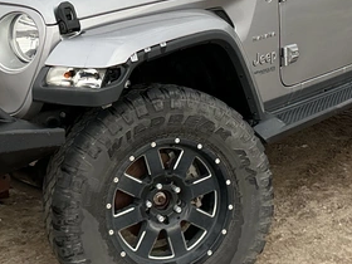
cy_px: 28
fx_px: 763
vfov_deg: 19.3
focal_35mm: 75
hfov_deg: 26.0
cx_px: 175
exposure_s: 1/171
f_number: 1.8
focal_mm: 3
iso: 20
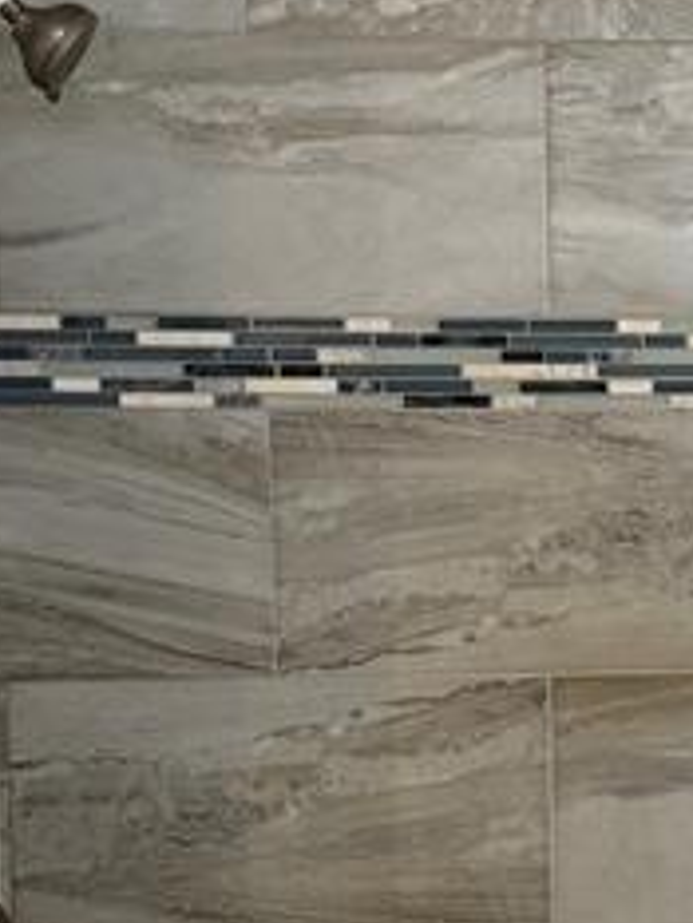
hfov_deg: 18.3
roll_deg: +1.5
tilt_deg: -4.3
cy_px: 669
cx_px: 665
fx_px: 2107
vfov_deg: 24.5
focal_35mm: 79
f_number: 1.78
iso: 250
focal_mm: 6.76
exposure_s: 1/60
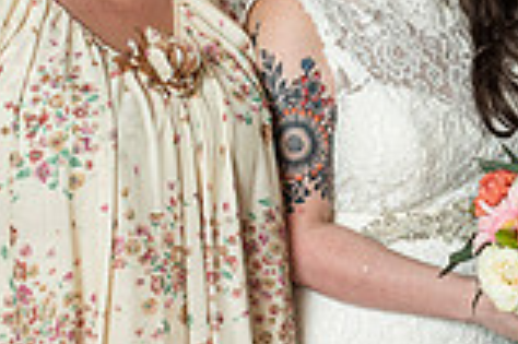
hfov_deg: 11.0
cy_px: 77
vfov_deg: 7.4
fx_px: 2645
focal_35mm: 184
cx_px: 570
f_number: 3.5
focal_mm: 50
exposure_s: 1/80
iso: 500
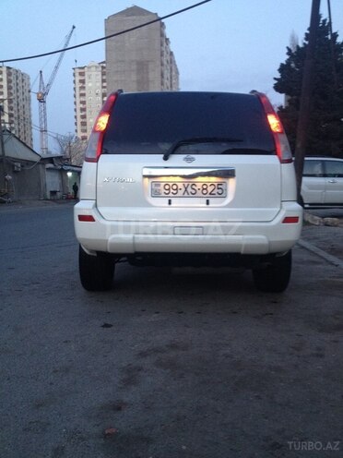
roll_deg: -0.9
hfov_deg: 40.7
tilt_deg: -7.1
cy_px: 229
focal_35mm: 35
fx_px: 462
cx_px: 172
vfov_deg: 52.6
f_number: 2.4
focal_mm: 4.28
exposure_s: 1/20
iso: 160
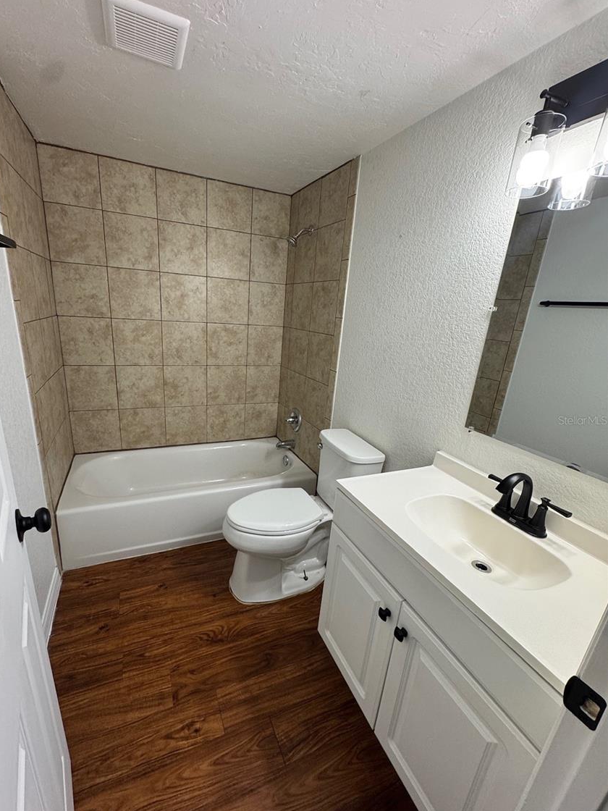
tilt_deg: -18.3
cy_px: 420
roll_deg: -3.6
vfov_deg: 98.1
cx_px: 284
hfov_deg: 81.6
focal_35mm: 15
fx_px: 351
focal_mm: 2.22
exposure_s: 1/120
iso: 200
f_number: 2.2
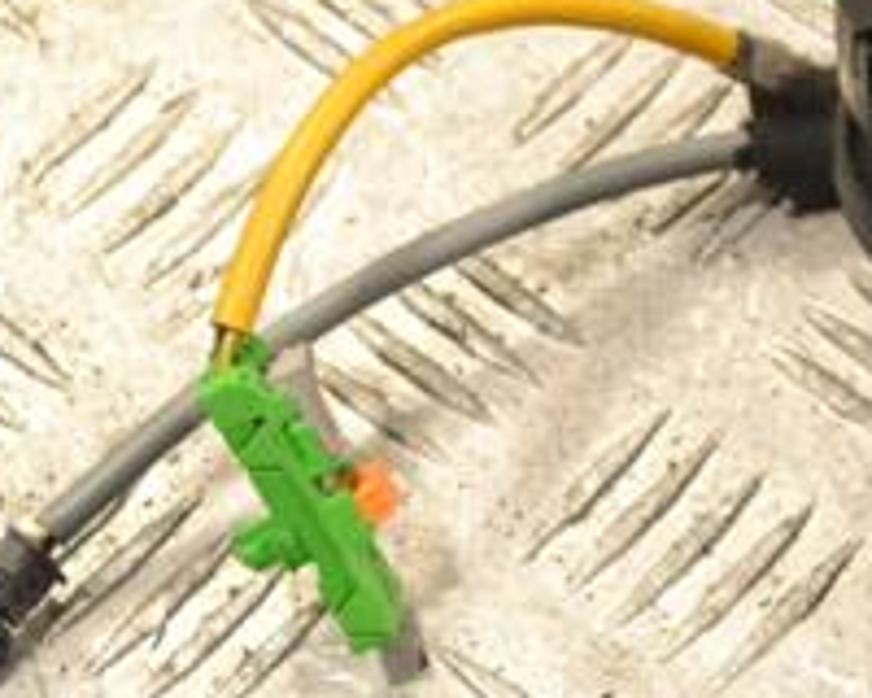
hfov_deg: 8.7
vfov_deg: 7.0
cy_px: -26
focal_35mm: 220
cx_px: 1103
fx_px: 5678
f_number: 8
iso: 3200
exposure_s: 1/250
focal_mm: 52
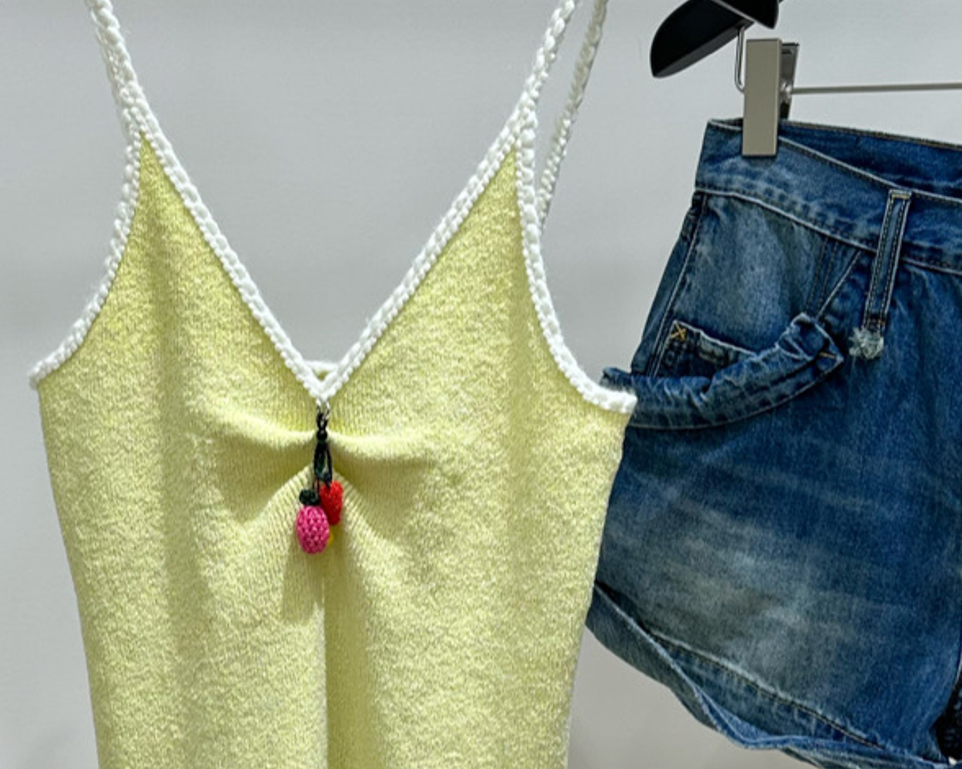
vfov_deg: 22.3
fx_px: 1935
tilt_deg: -9.9
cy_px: 578
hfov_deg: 27.9
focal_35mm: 68
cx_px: 384
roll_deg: -0.8
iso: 64
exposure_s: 1/130
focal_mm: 6.86
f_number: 1.78
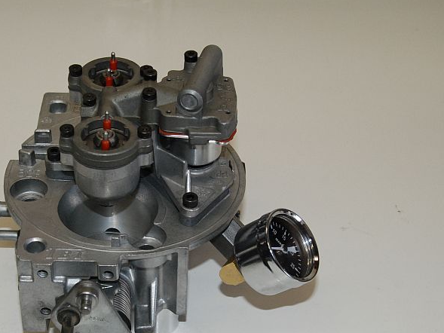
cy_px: 211
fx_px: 962
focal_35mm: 75
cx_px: 144
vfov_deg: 19.6
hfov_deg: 25.8
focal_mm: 34
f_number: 8
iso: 800
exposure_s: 1/200
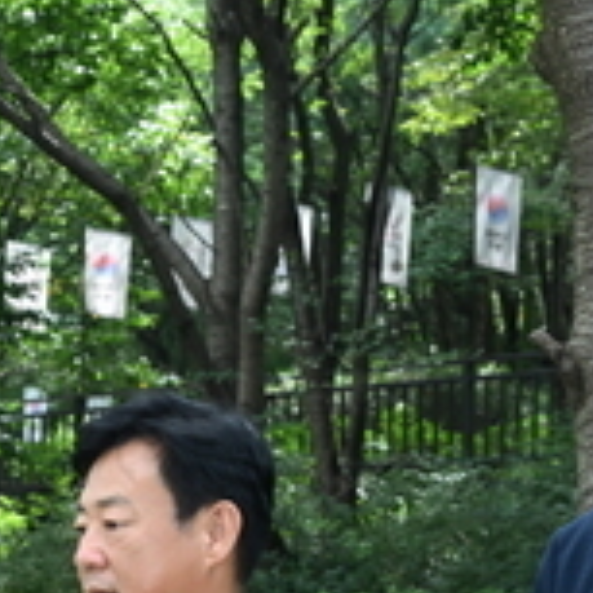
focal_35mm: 160
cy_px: 682
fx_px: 3101
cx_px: 31
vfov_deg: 10.8
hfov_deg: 10.8
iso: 200
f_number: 5.6
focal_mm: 46
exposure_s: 1/125
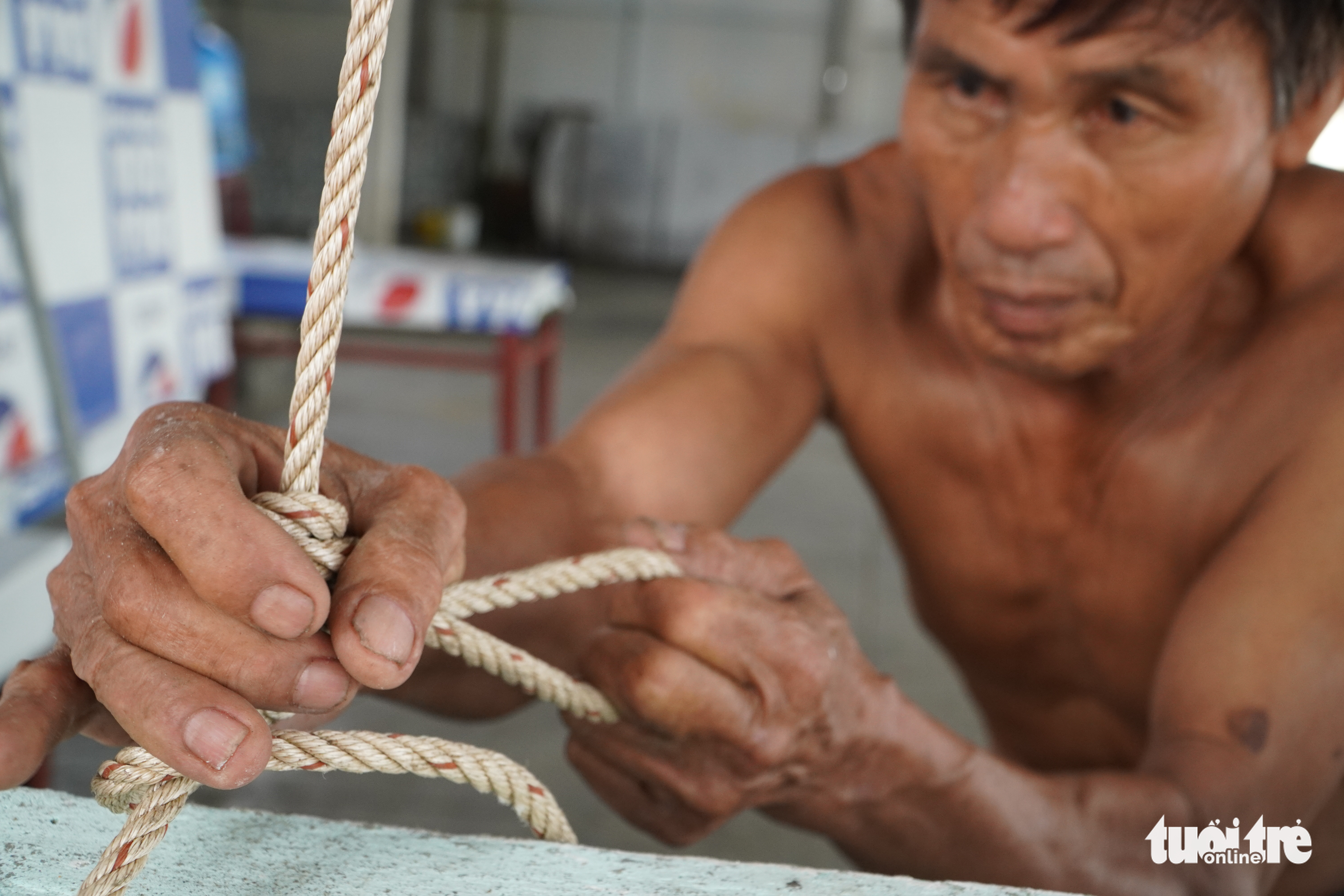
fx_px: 1624
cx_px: 672
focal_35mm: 44
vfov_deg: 30.8
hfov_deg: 45.0
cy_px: 448
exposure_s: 1/200
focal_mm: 29
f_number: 5.6
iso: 1000
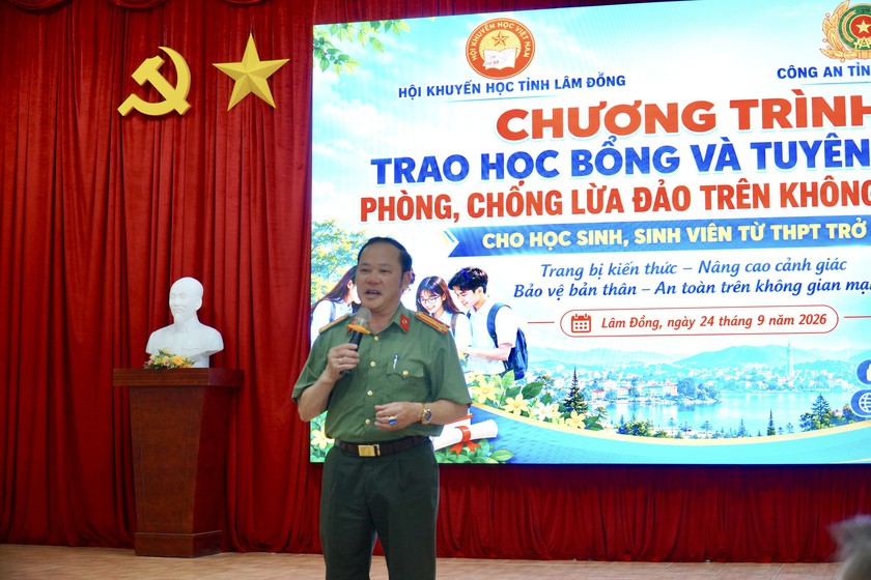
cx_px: 436
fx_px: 1379
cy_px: 290
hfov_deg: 35.1
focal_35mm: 57
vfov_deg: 23.8
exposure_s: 1/100
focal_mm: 38
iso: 1000
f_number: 4.5
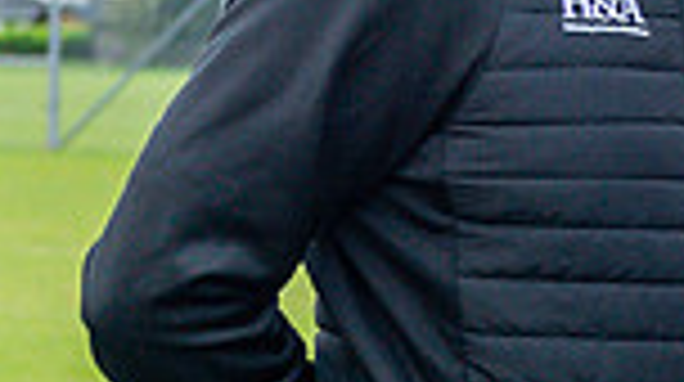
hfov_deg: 6.6
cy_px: 371
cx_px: 1809
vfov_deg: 4.0
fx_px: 5524
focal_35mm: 305
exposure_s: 1/100
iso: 400
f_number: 2.8
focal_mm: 48
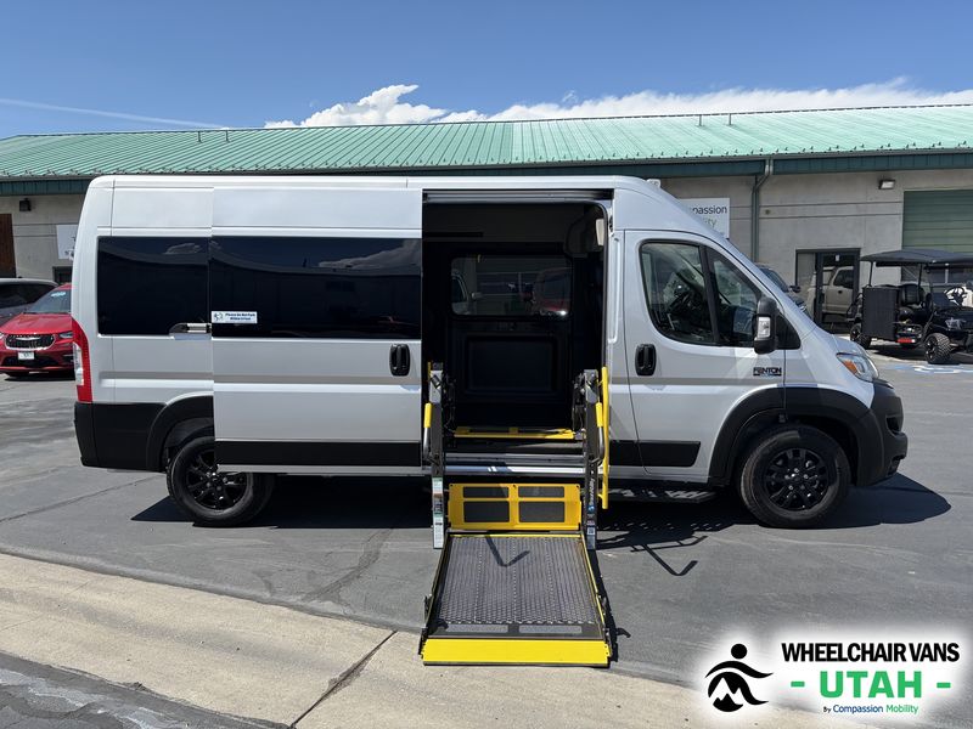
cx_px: 486
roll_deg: +1.5
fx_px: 731
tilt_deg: -5.5
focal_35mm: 26
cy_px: 364
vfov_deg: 53.1
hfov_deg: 67.3
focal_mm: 5.96
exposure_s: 1/2985
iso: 50
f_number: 1.6
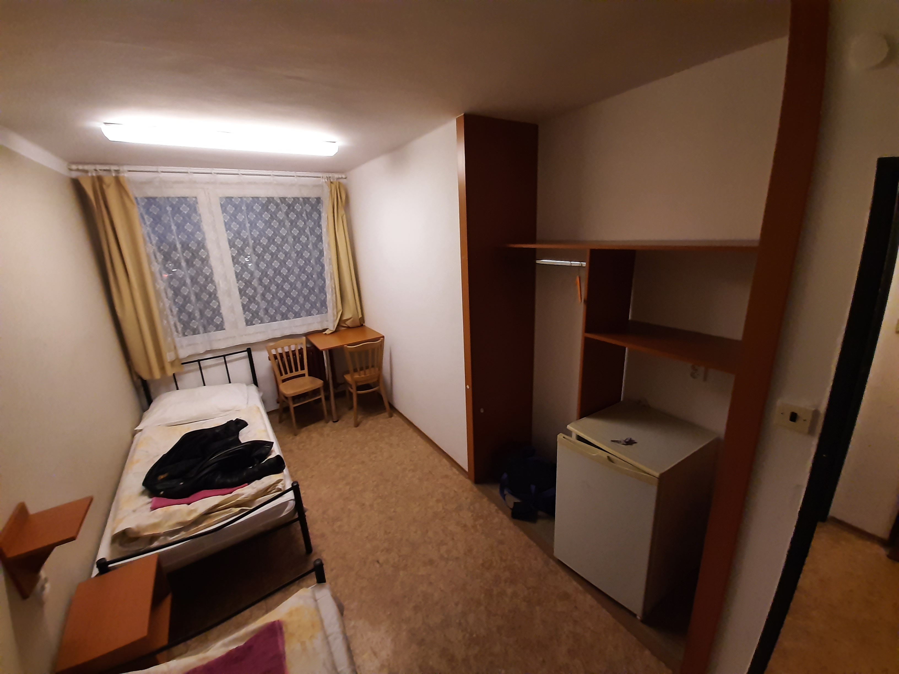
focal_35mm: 13
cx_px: 450
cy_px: 337
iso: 250
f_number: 2.2
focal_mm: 1.42
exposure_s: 1/25
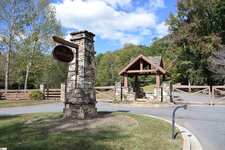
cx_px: 112
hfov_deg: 67.4
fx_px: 169
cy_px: 75
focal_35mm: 27
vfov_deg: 47.9
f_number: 8
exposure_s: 1/250
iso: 100
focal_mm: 18
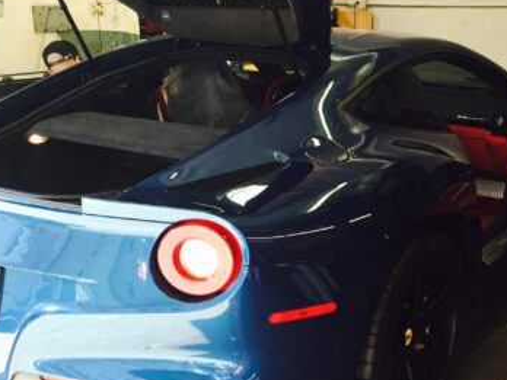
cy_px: 170
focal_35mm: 50
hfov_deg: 37.7
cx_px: 348
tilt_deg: -12.5
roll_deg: -1.0
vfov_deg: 29.1
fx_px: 732
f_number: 2.2
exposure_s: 1/30
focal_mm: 4.15
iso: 40
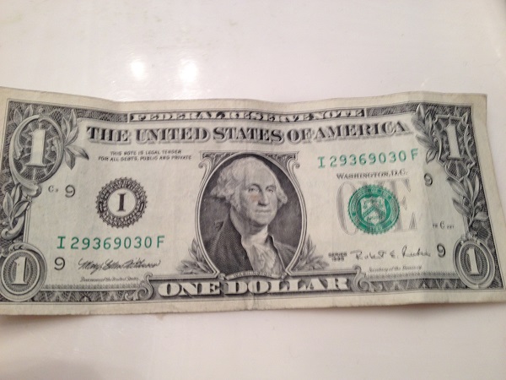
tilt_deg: -71.5
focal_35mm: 35
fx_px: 512
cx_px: 253
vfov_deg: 40.7
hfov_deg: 52.6
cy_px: 190
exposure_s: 1/20
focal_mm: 4.28
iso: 64
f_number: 2.4
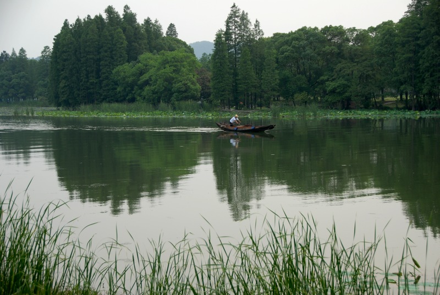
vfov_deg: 18.2
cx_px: 220
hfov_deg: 27.0
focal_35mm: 75
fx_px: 918
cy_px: 148
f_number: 4.8
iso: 100
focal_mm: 50
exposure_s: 1/80
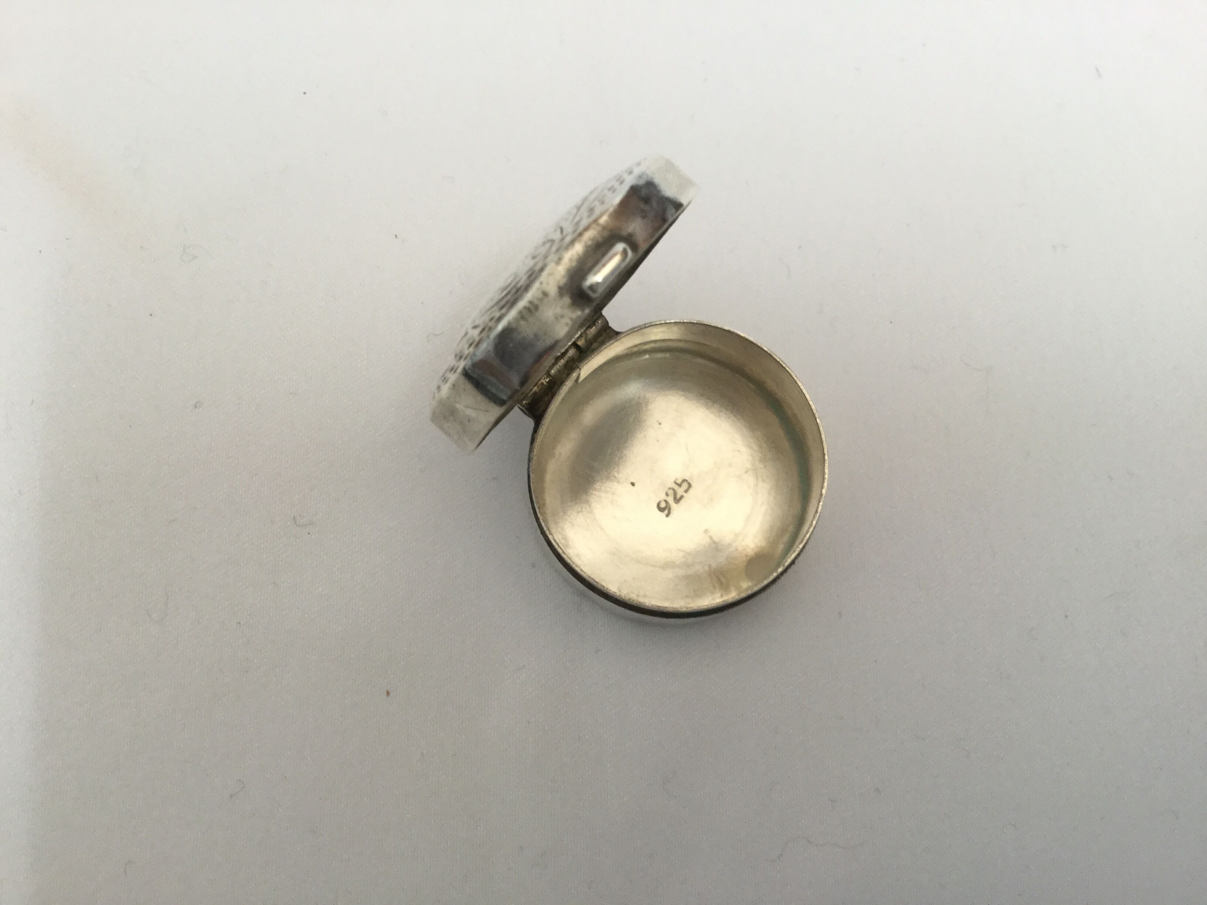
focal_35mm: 31
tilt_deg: -76.3
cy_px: 452
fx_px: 1081
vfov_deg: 45.4
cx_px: 604
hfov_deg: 58.4
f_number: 2.4
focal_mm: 3.3
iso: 40
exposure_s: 1/33
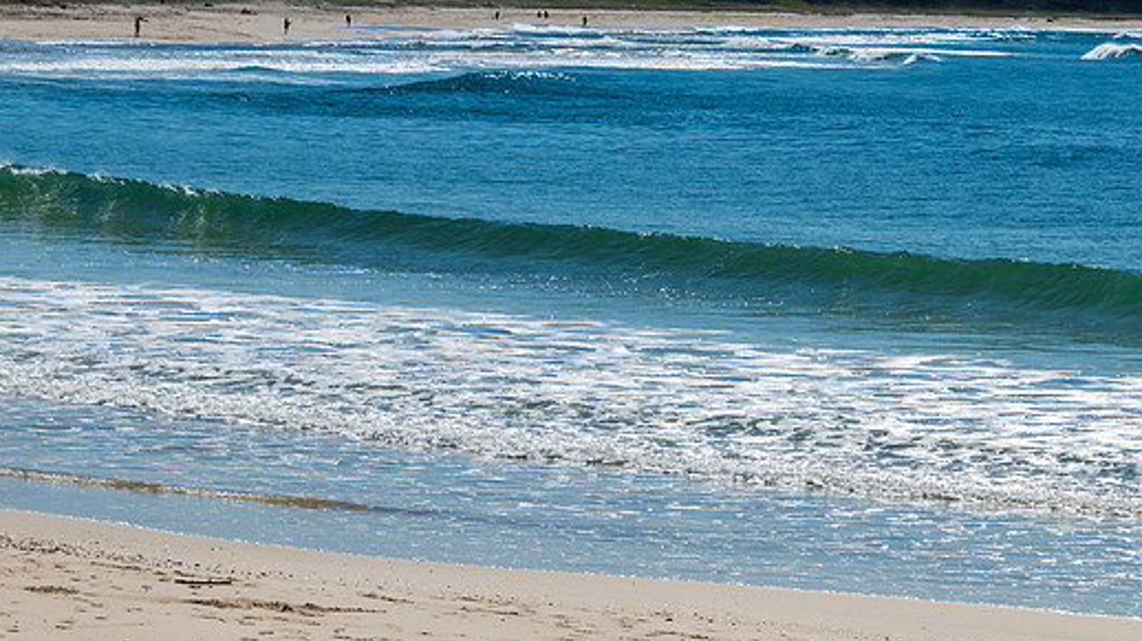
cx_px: 617
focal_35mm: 204
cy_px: 249
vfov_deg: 5.9
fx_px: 6175
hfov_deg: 10.6
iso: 100
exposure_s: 1/800
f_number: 9
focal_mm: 116
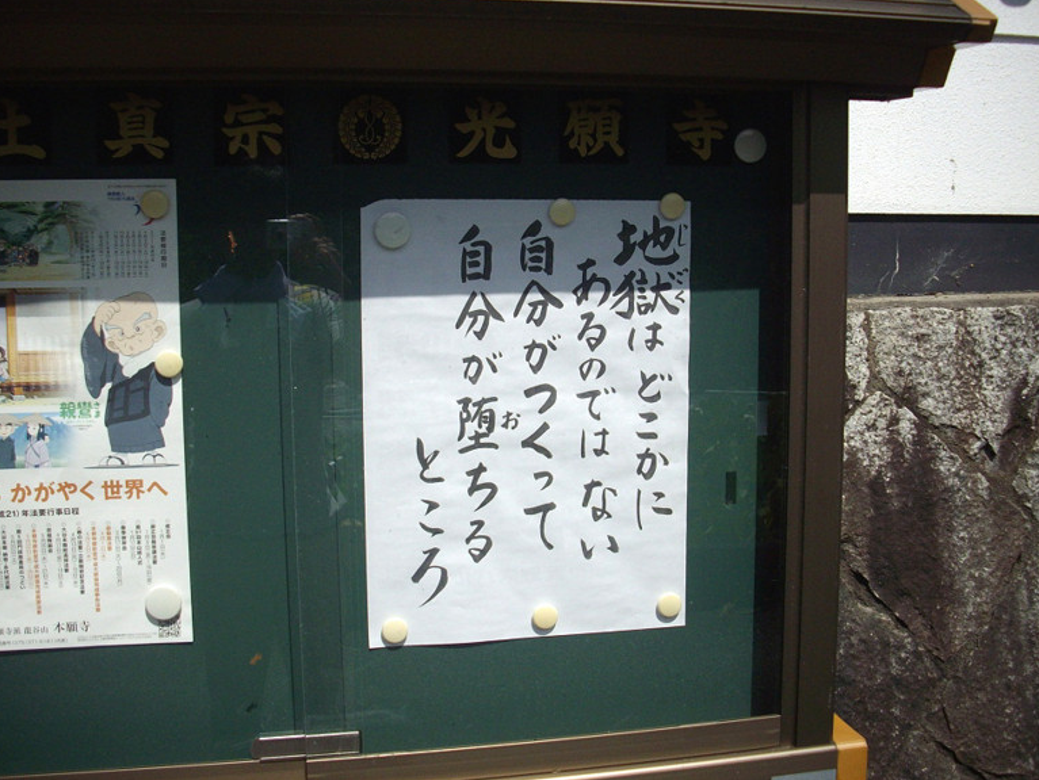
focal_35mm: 41
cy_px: 349
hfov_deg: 45.7
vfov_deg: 35.1
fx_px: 1231
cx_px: 535
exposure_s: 1/500
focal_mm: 6.2
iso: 80
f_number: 5.6
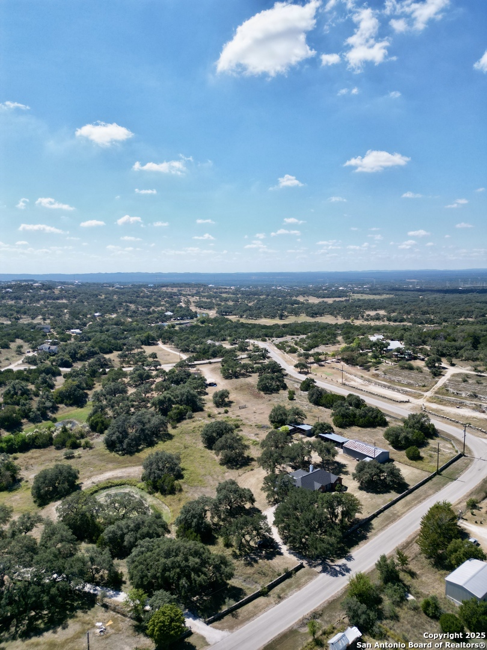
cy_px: 325
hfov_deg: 56.8
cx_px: 244
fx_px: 450
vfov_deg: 71.6
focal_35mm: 24
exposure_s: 1/4000
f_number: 1.7
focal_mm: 6.72
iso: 160
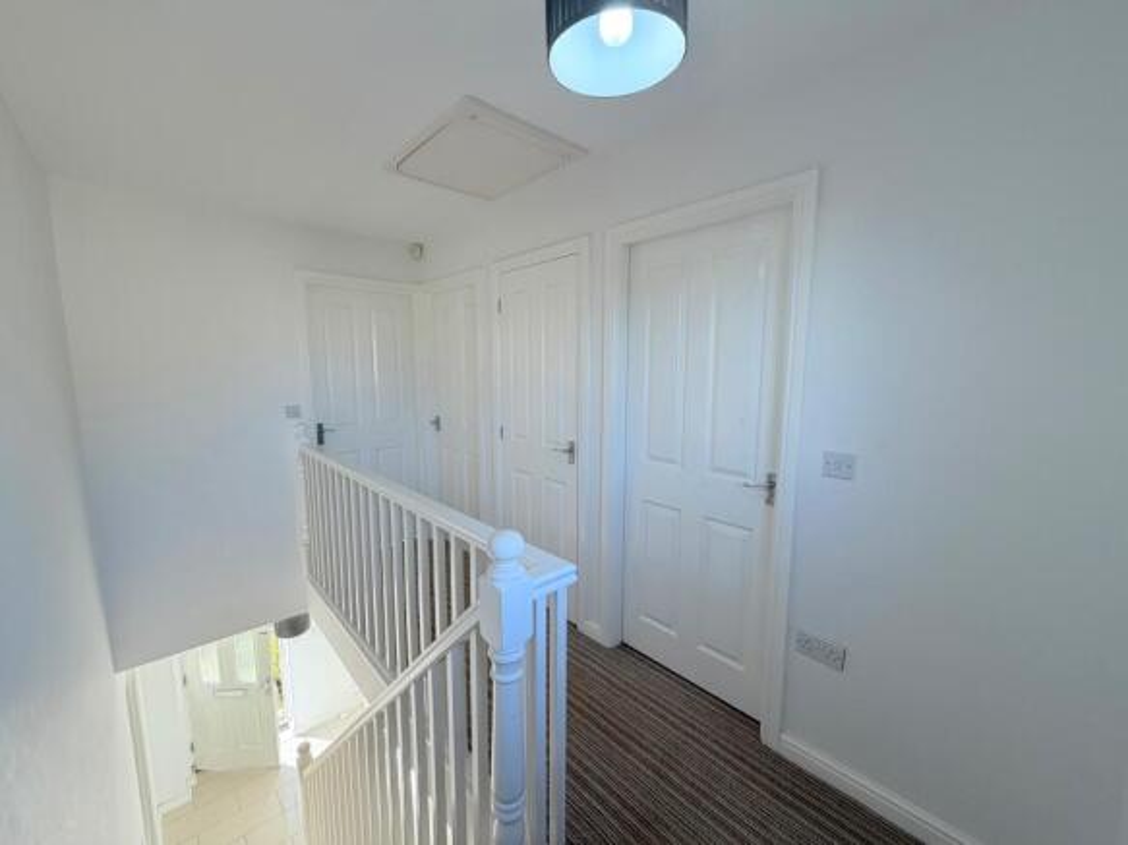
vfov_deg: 85.7
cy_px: 422
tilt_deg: -7.8
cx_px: 564
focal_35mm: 14
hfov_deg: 102.1
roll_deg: -0.1
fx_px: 456
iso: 50
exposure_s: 1/100
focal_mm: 2.22
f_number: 2.2
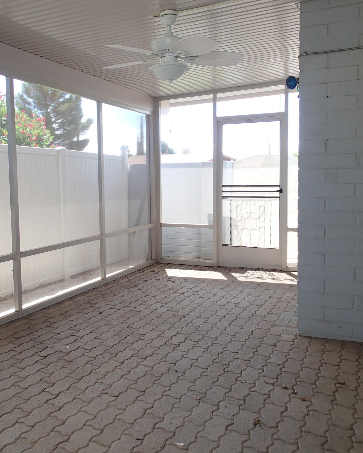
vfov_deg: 54.2
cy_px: 223
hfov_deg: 44.4
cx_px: 154
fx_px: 443
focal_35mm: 33
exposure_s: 1/80
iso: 100
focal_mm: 4.5
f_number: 2
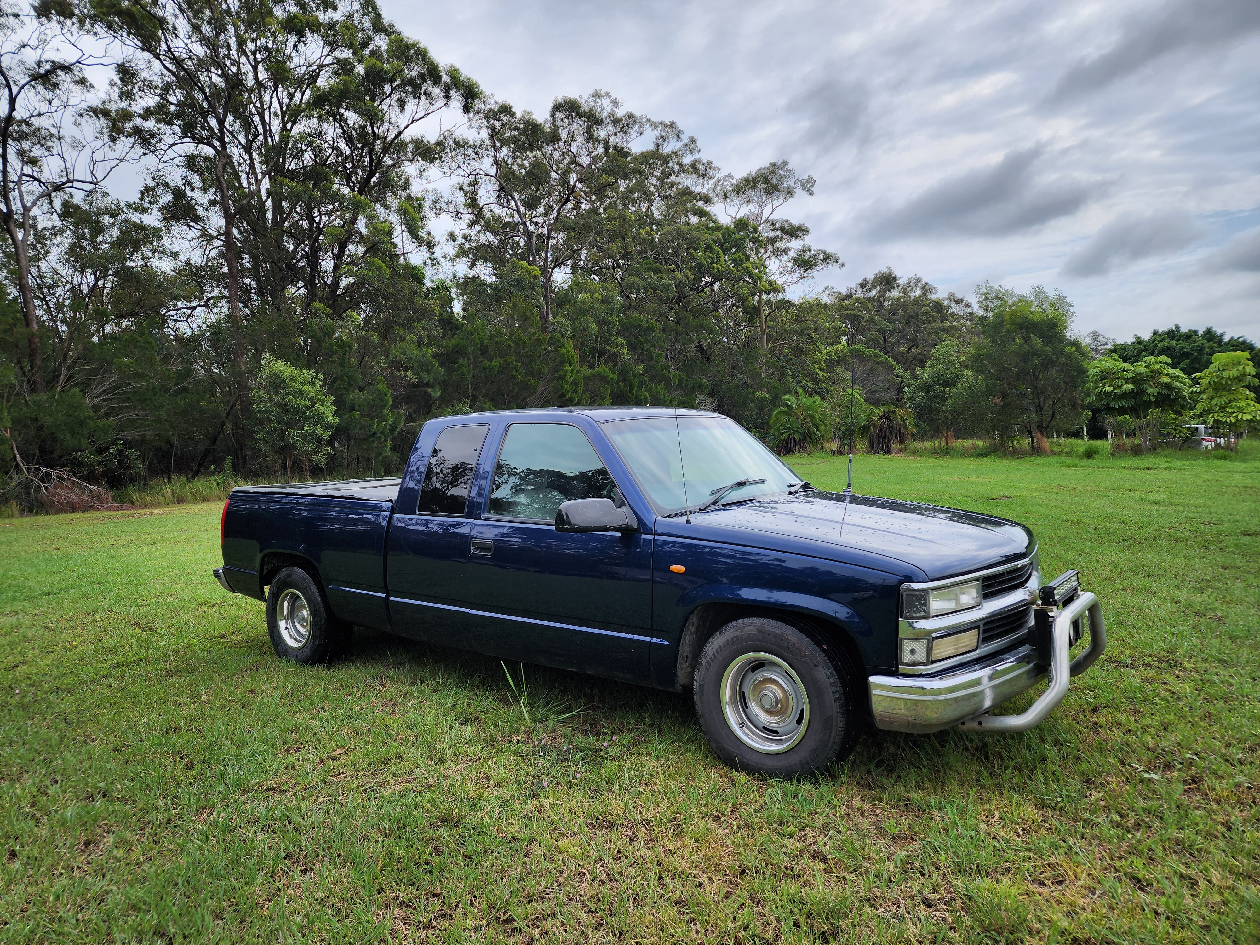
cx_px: 630
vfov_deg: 58.9
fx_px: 837
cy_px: 472
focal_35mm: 23
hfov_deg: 73.9
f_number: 1.8
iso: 12
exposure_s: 1/752
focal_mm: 6.4
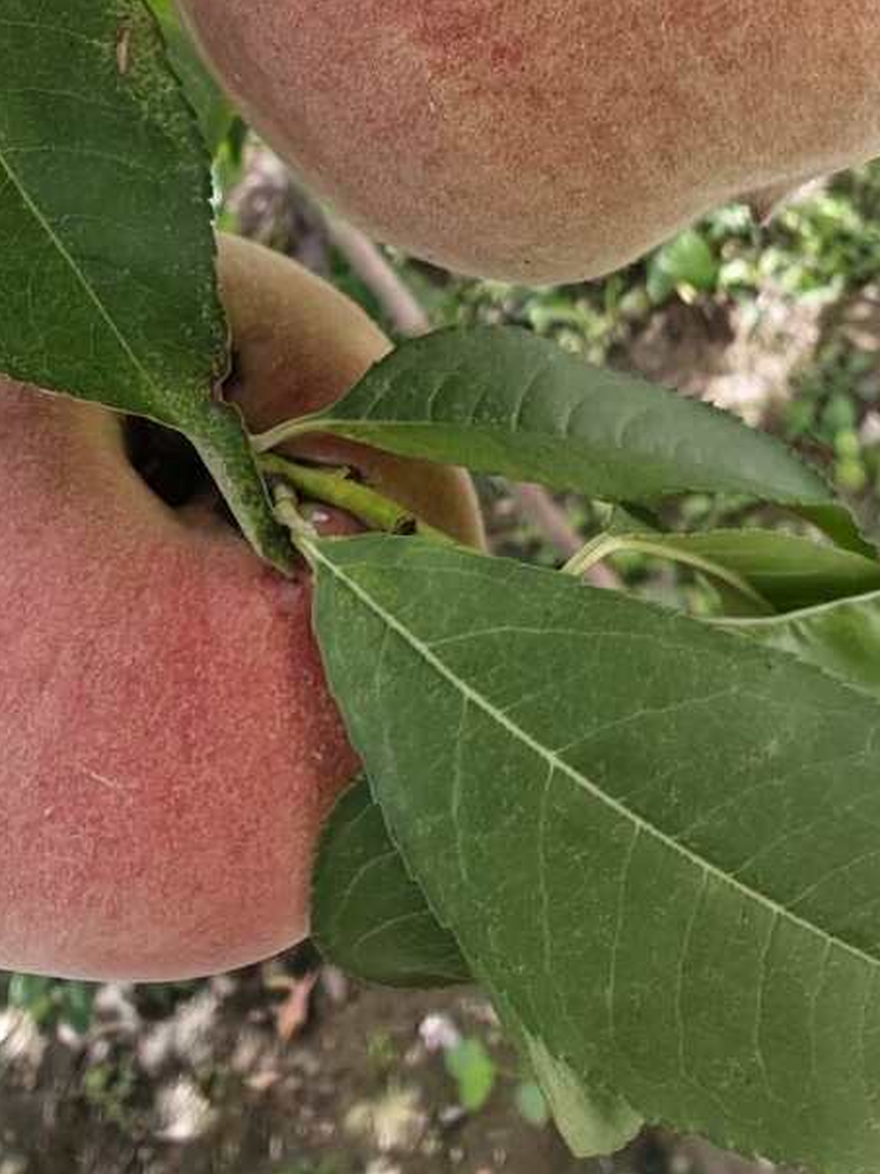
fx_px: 1560
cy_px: 163
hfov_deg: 31.4
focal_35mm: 46
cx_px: 335
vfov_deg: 38.9
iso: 100
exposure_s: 1/100
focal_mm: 1.82
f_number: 2
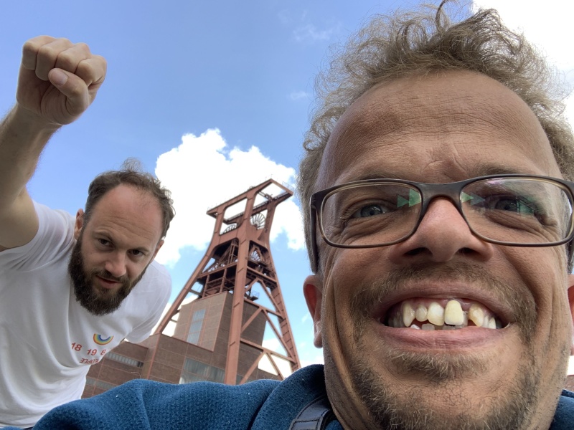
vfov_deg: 44.2
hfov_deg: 56.8
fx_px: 531
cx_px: 287
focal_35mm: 32
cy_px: 215
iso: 25
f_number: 2.2
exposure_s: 1/121
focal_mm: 2.87
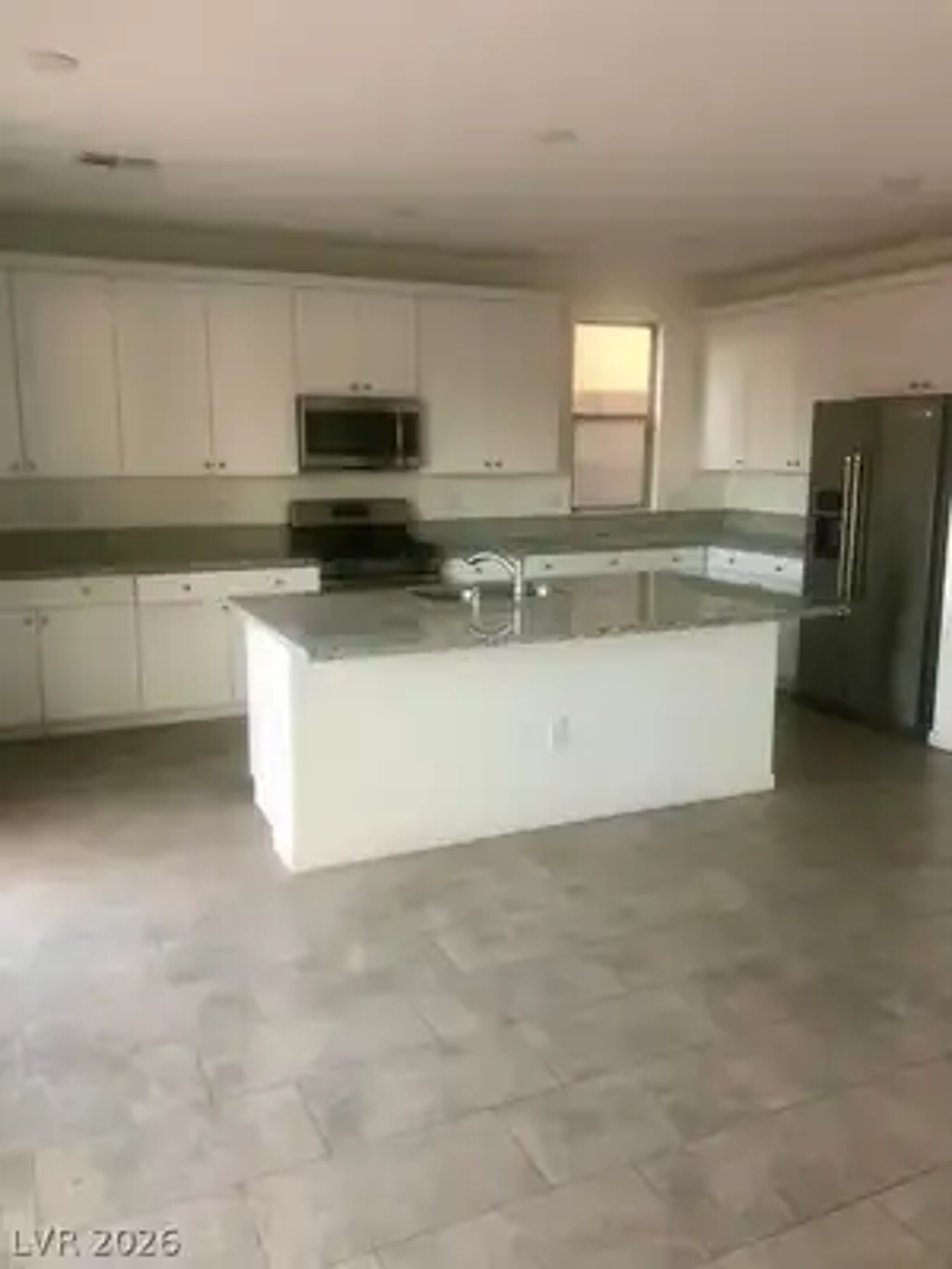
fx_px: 1027
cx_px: 476
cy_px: 634
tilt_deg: -9.1
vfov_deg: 63.4
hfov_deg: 49.7
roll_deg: +0.2
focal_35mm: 28
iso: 80
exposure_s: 1/15
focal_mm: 3.99
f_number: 1.8
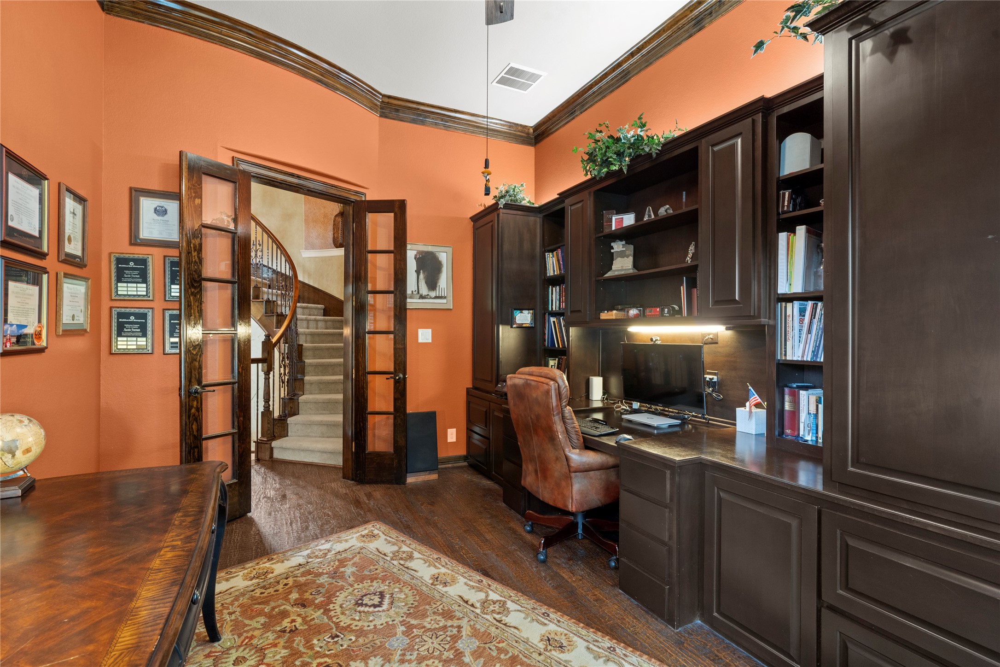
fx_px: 444
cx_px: 500
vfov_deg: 73.7
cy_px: 334
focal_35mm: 16
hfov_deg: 96.7
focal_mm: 16
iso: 320
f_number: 8
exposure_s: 1/1.25
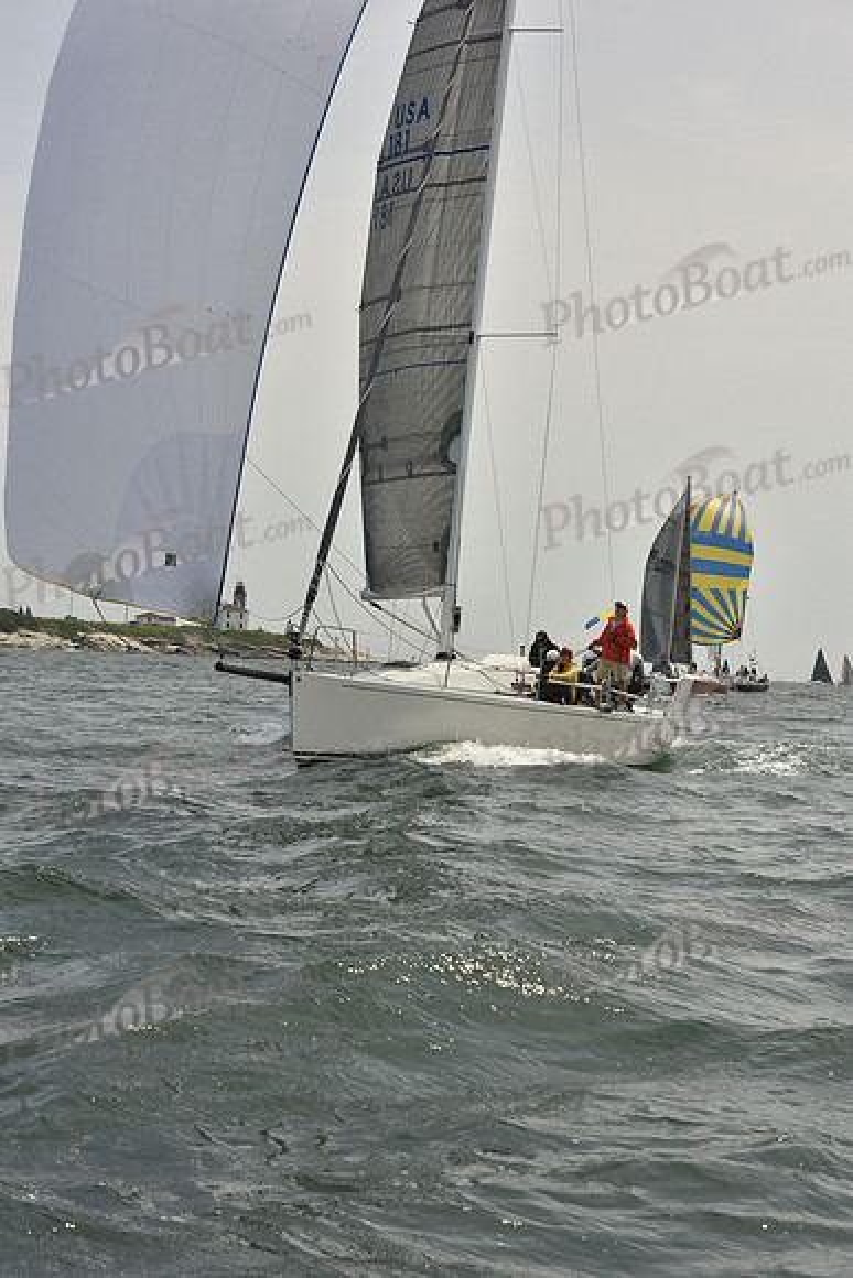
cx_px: 426
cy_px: 639
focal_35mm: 70
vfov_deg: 28.8
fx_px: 2486
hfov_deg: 19.5
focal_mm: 70
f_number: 10
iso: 400
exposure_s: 1/1600
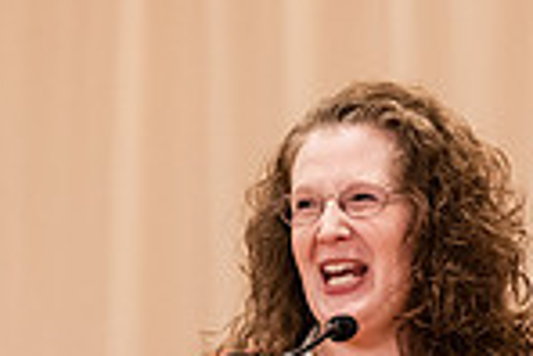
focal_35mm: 373
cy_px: 458
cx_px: 483
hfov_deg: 5.5
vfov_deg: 3.7
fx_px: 5528
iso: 4000
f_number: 3.2
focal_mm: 95
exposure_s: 1/200
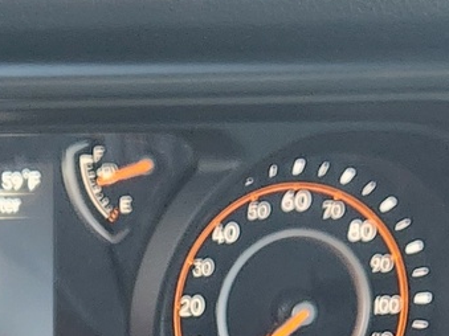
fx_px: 1802
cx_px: -34
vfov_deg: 10.0
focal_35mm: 139
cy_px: 638
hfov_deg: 13.9
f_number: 1.8
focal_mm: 5.4
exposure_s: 1/100
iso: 320
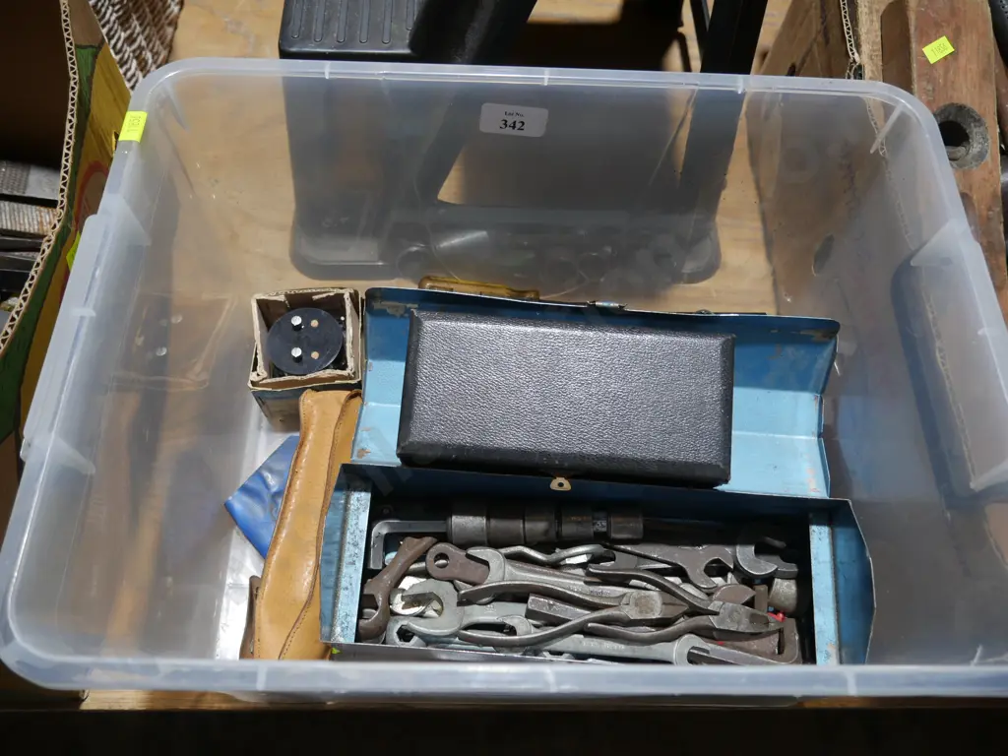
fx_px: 815
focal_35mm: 28
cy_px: 378
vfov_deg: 49.7
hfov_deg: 63.4
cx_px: 504
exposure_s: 1/60
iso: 320
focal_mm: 14
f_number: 3.5
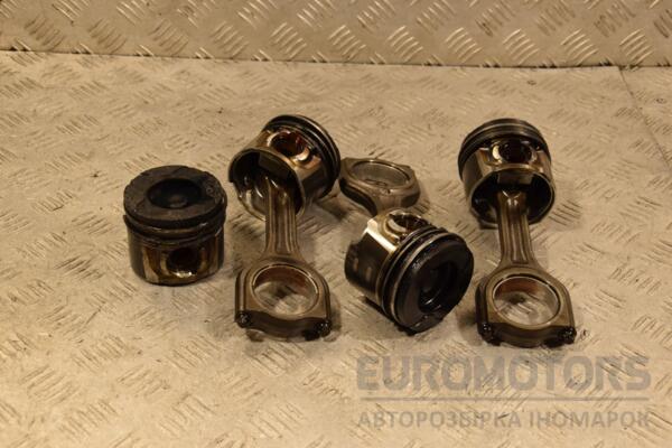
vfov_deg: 23.8
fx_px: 1064
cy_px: 224
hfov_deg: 35.1
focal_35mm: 57
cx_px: 336
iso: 800
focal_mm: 38
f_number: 6.3
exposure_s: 1/160
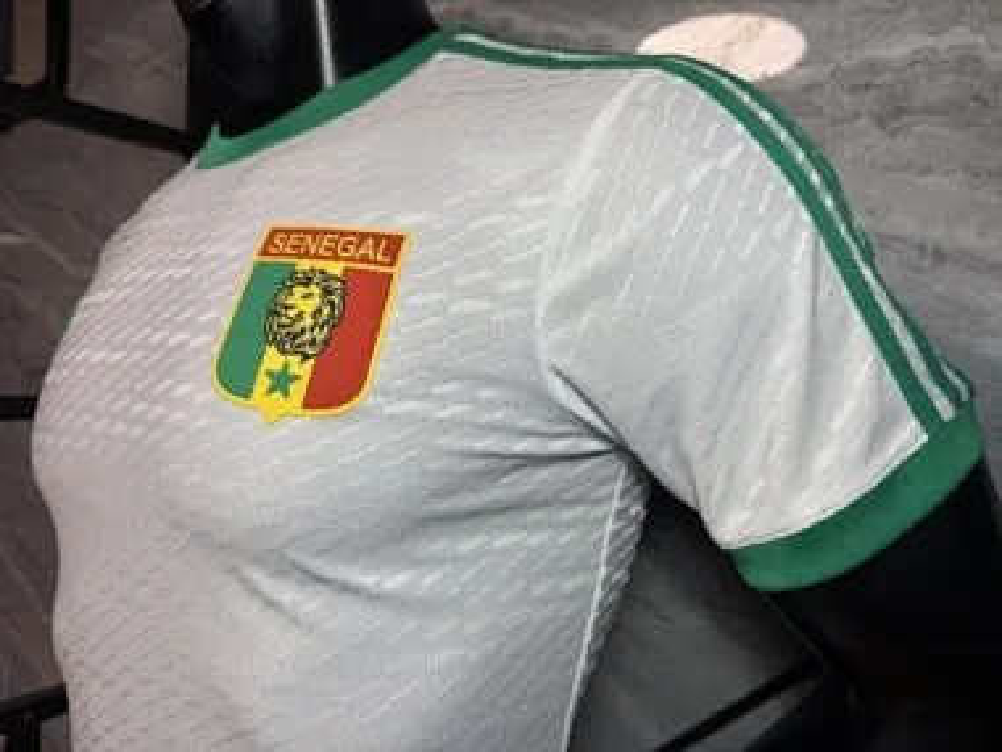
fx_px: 695
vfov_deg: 56.8
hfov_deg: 71.6
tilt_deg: +0.1
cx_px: 501
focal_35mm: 24
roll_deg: -0.8
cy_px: 376
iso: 50
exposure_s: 1/100
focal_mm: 6.76
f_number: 1.78
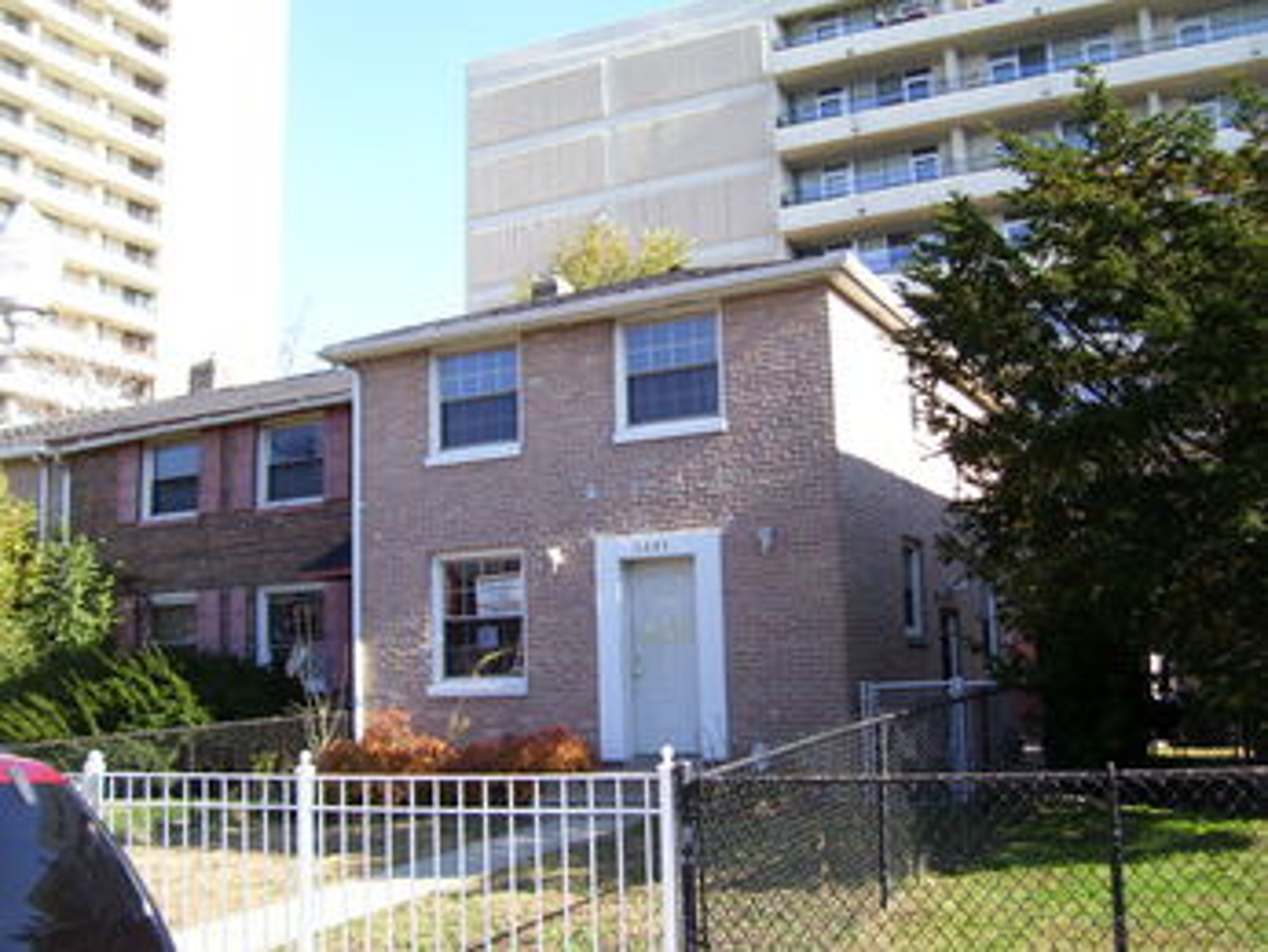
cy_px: 476
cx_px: 634
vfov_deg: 38.7
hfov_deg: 50.1
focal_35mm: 37
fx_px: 1356
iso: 80
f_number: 2.7
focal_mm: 6
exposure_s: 1/500
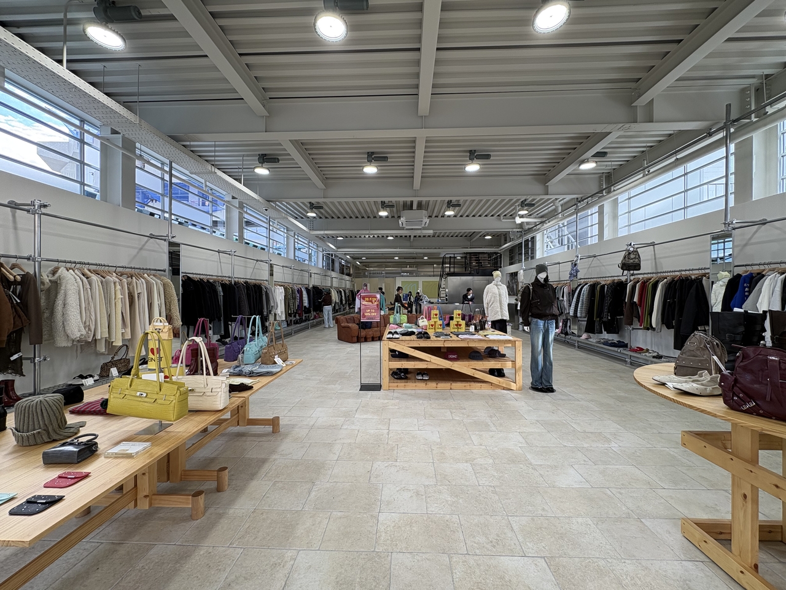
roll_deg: +0.0
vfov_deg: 85.7
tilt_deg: -0.1
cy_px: 295
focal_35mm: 14
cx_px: 393
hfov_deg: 102.1
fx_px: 318
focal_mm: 2.22
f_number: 2.2
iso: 40
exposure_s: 1/122
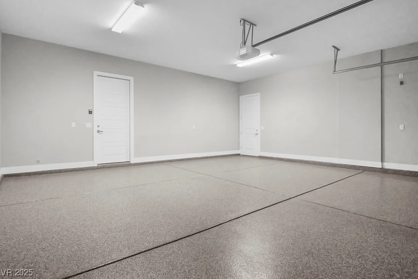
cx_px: 216
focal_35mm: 17
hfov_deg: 93.2
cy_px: 133
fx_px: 197
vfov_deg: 70.4
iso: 6400
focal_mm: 11
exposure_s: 1/100
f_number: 5
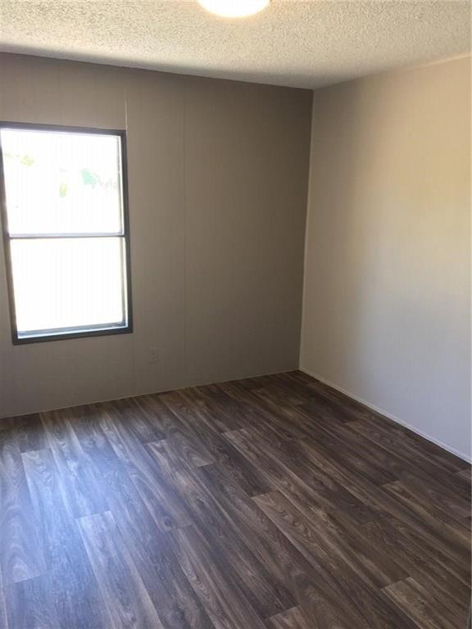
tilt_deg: -12.2
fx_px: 527
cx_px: 236
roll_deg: -1.6
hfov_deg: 48.2
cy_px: 314
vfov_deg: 61.7
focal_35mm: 29
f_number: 2.2
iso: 50
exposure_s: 1/30
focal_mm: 4.15
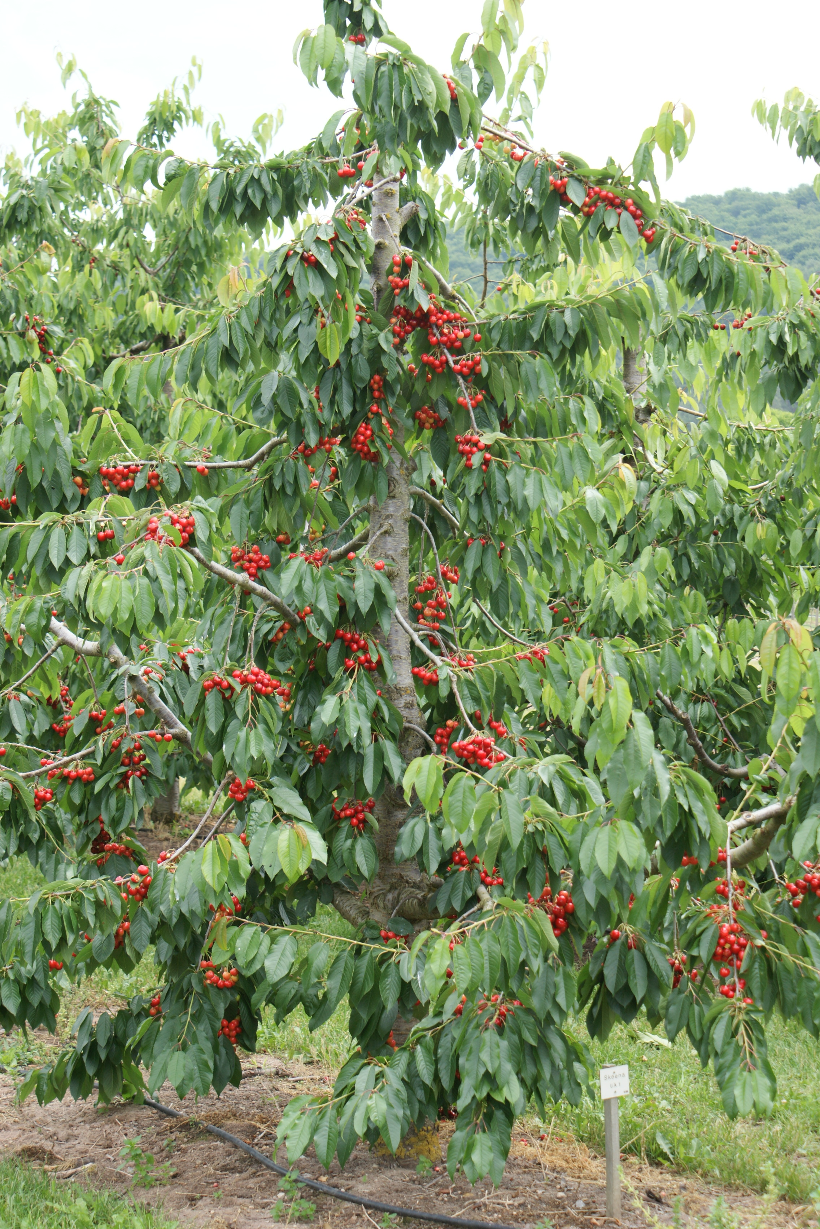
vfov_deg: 24.6
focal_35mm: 82
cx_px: 410
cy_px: 614
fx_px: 2819
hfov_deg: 16.6
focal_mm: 55
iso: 100
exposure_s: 1/125
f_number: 7.1
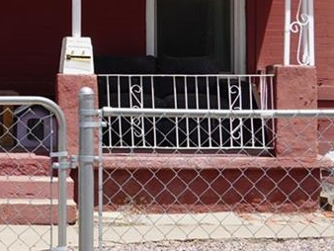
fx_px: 1448
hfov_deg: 12.8
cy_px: 3
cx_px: -83
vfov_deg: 9.8
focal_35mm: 150
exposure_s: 1/160
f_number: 10
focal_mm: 22
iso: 100
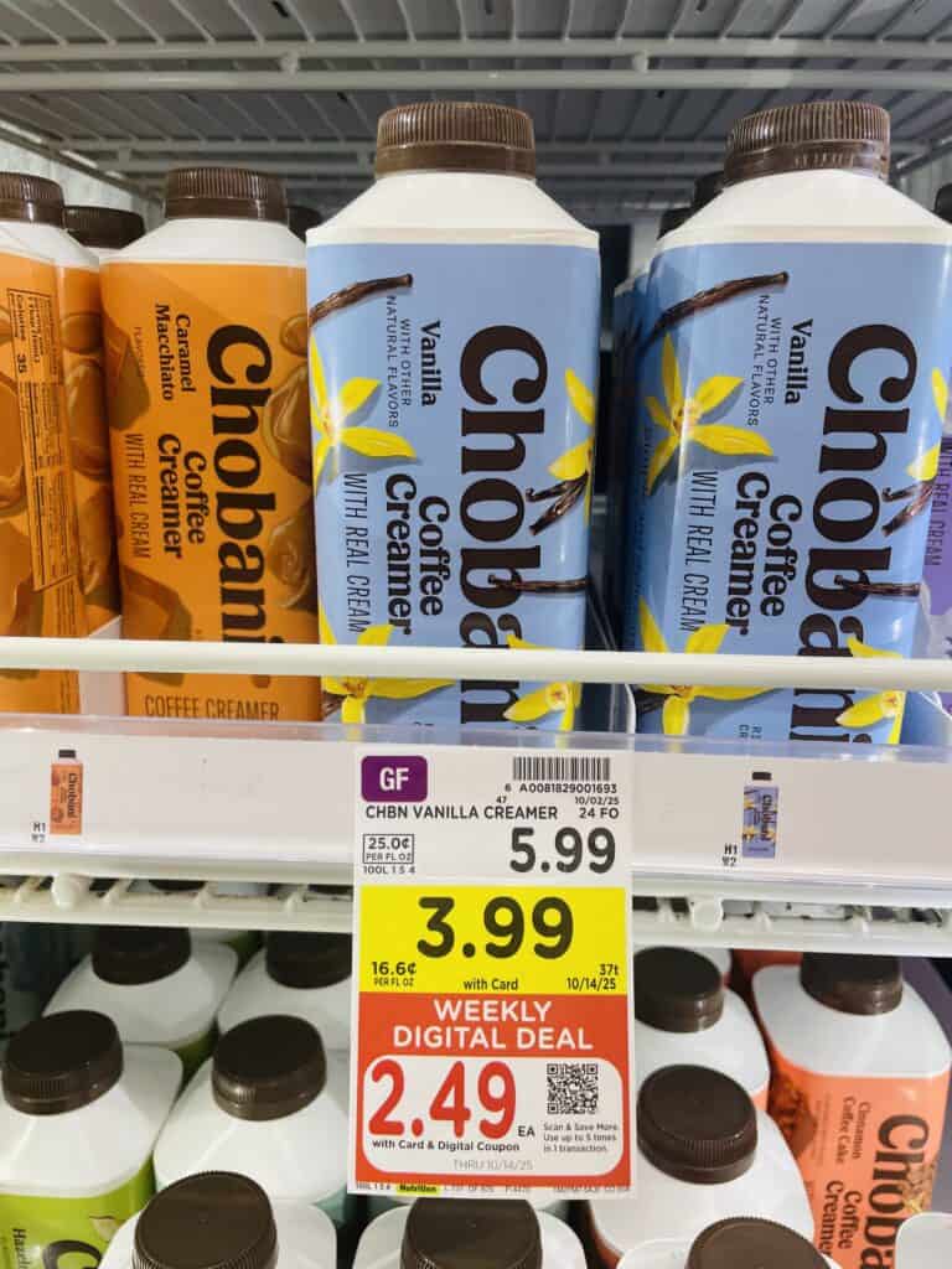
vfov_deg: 67.3
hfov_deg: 53.1
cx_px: 476
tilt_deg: -5.9
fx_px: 953
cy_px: 634
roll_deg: -1.1
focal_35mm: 26
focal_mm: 4.2
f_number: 1.6
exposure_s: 1/120
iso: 80
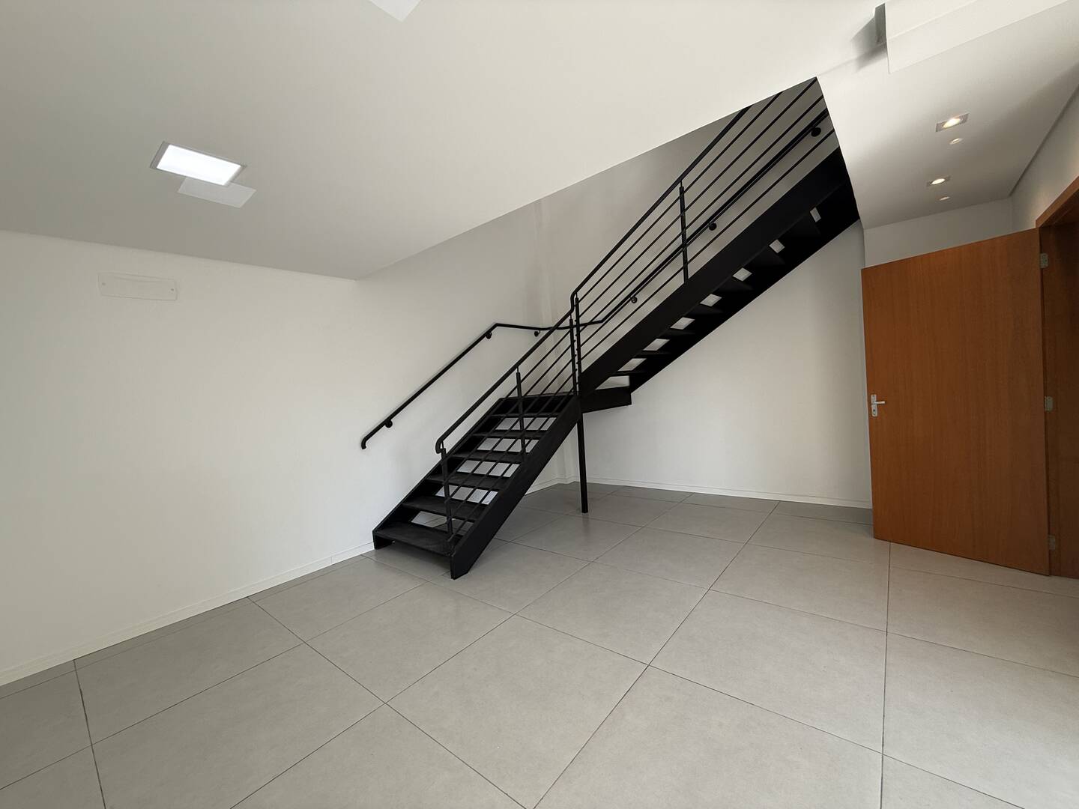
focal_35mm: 14
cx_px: 540
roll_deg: +4.0
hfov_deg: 102.1
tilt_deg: -2.5
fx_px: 436
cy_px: 404
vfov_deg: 85.7
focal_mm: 2.22
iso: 50
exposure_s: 1/99
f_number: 2.2
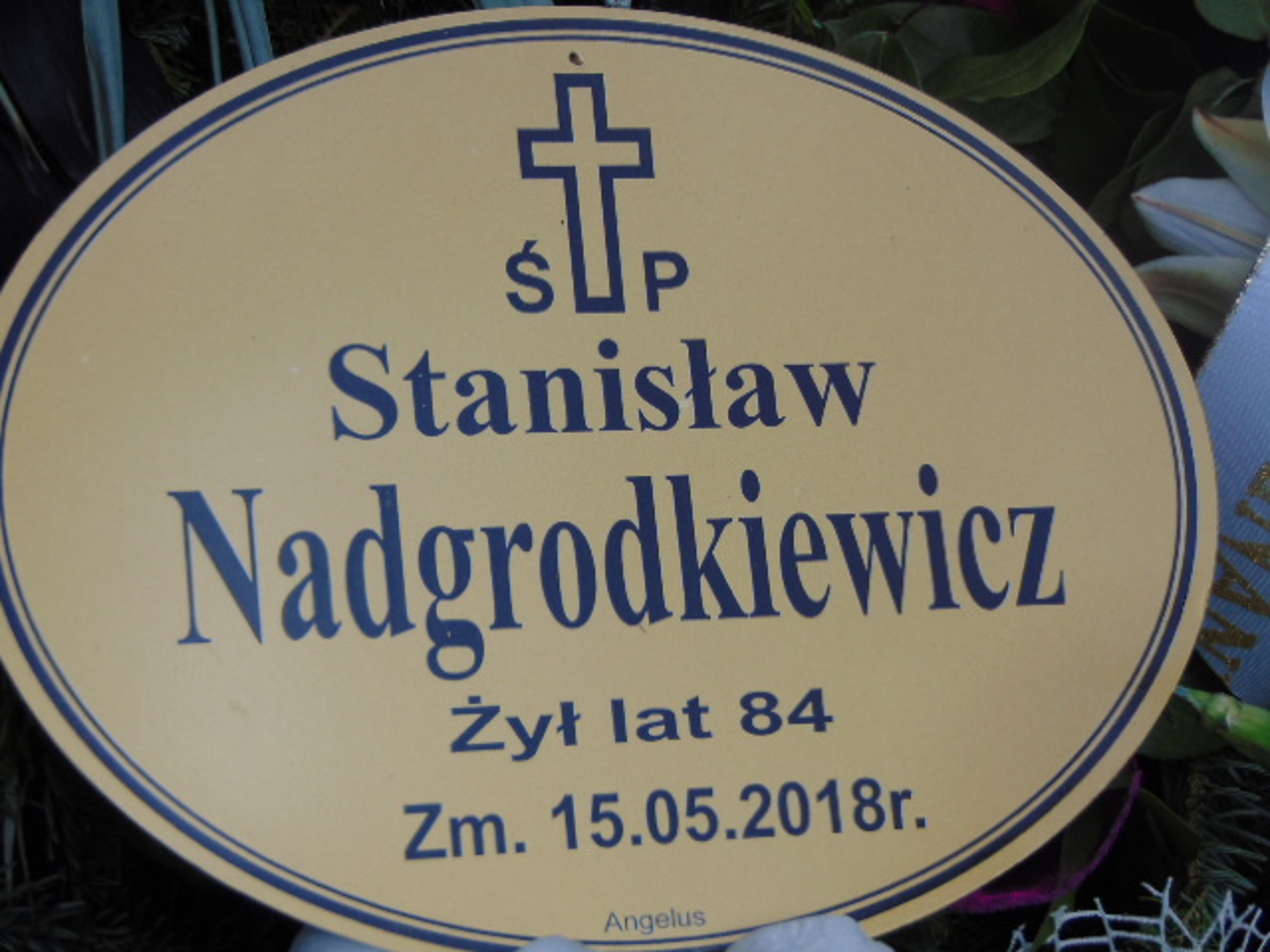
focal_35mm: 108
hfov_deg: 18.2
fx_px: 3962
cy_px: 476
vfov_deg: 13.7
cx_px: 635
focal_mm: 19.4
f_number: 3.9
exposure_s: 1/640
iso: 80
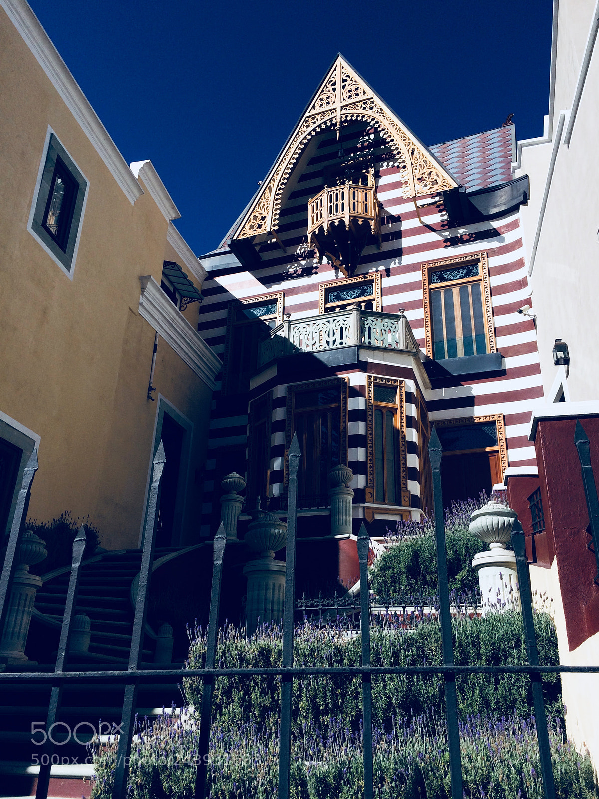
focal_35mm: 29
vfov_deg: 61.7
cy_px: 400
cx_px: 300
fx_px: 669
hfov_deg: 48.2
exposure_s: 1/2933
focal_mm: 4.15
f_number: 2.2
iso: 32
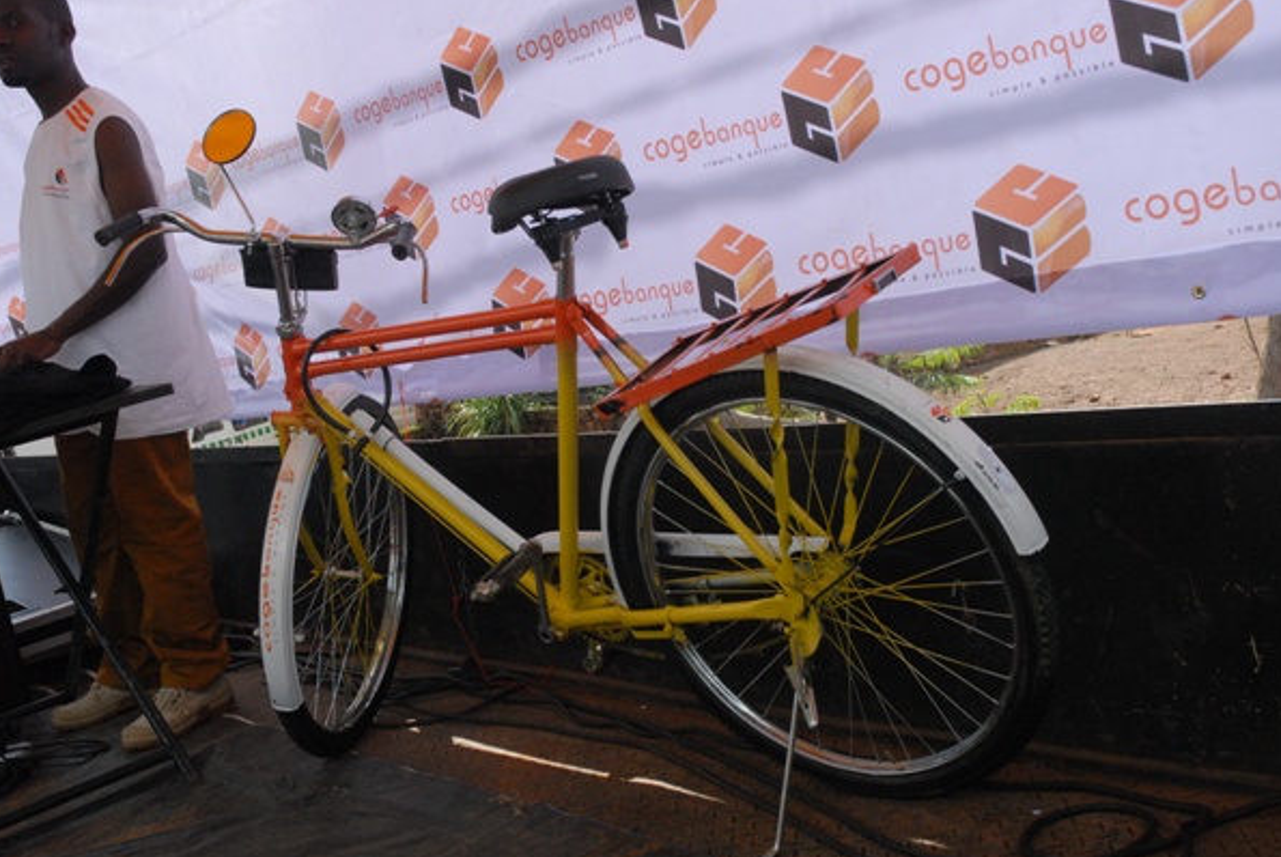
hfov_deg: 44.9
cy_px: 403
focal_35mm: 44
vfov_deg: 30.9
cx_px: 654
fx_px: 1551
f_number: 11
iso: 1000
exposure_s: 1/640
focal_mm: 27
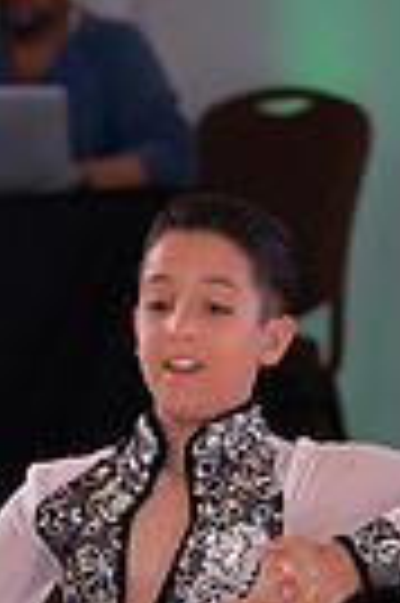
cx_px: -146
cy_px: 868
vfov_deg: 2.4
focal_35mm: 868
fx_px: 14503
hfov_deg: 1.6
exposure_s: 1/250
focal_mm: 200
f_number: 5.6
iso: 2000
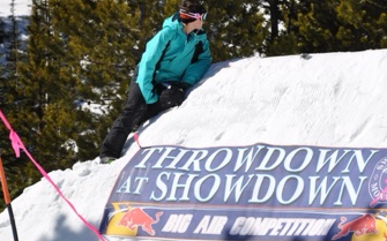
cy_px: 140
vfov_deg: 5.7
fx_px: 2422
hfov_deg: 9.1
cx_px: 258
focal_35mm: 230
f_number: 8
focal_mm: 105
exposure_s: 1/1000
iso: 200
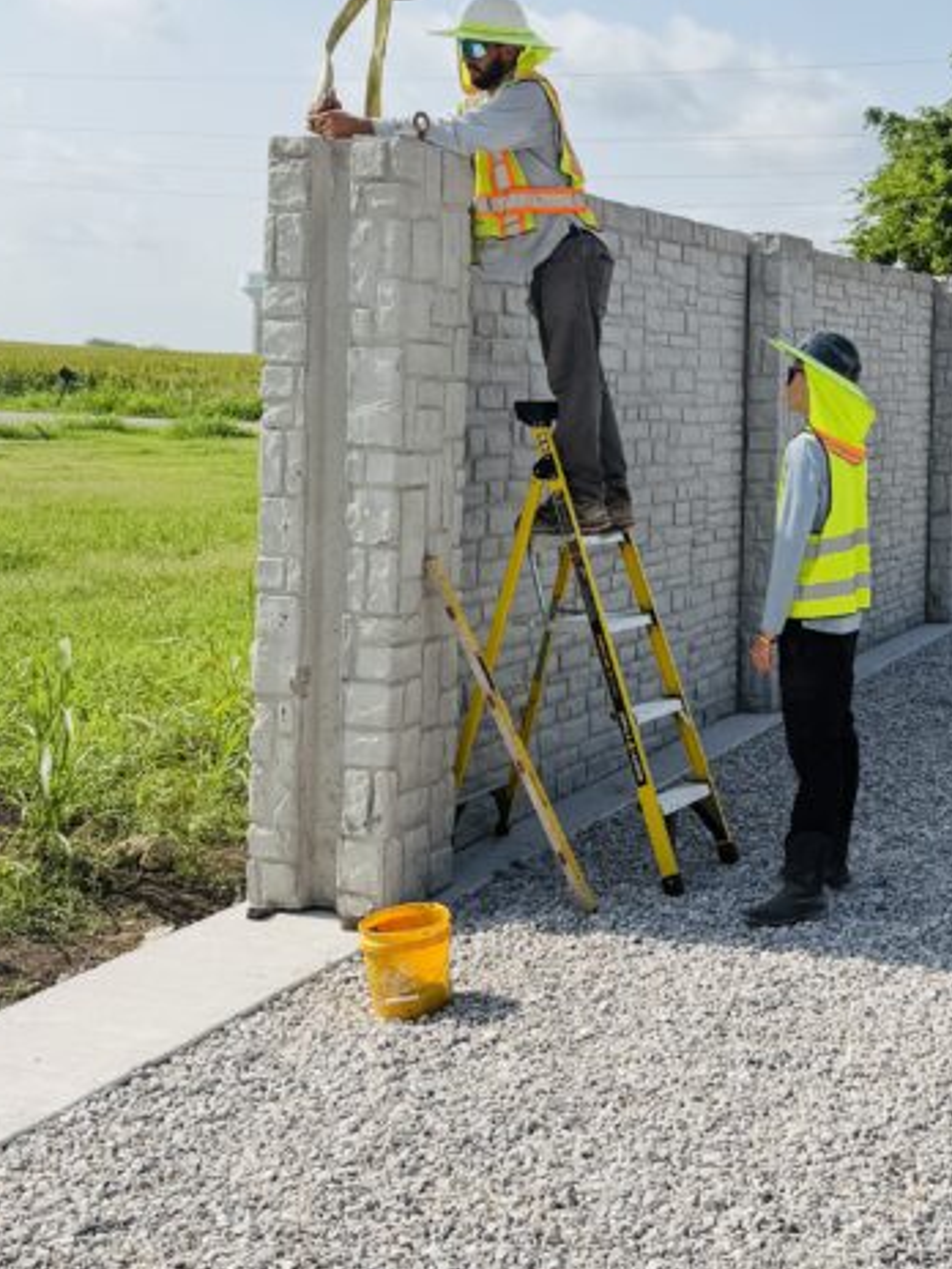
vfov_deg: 35.7
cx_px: 706
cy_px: 394
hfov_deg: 27.2
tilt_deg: -1.4
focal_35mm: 53
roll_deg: -1.1
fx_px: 1943
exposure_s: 1/3759
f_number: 1.78
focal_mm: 6.76
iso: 80
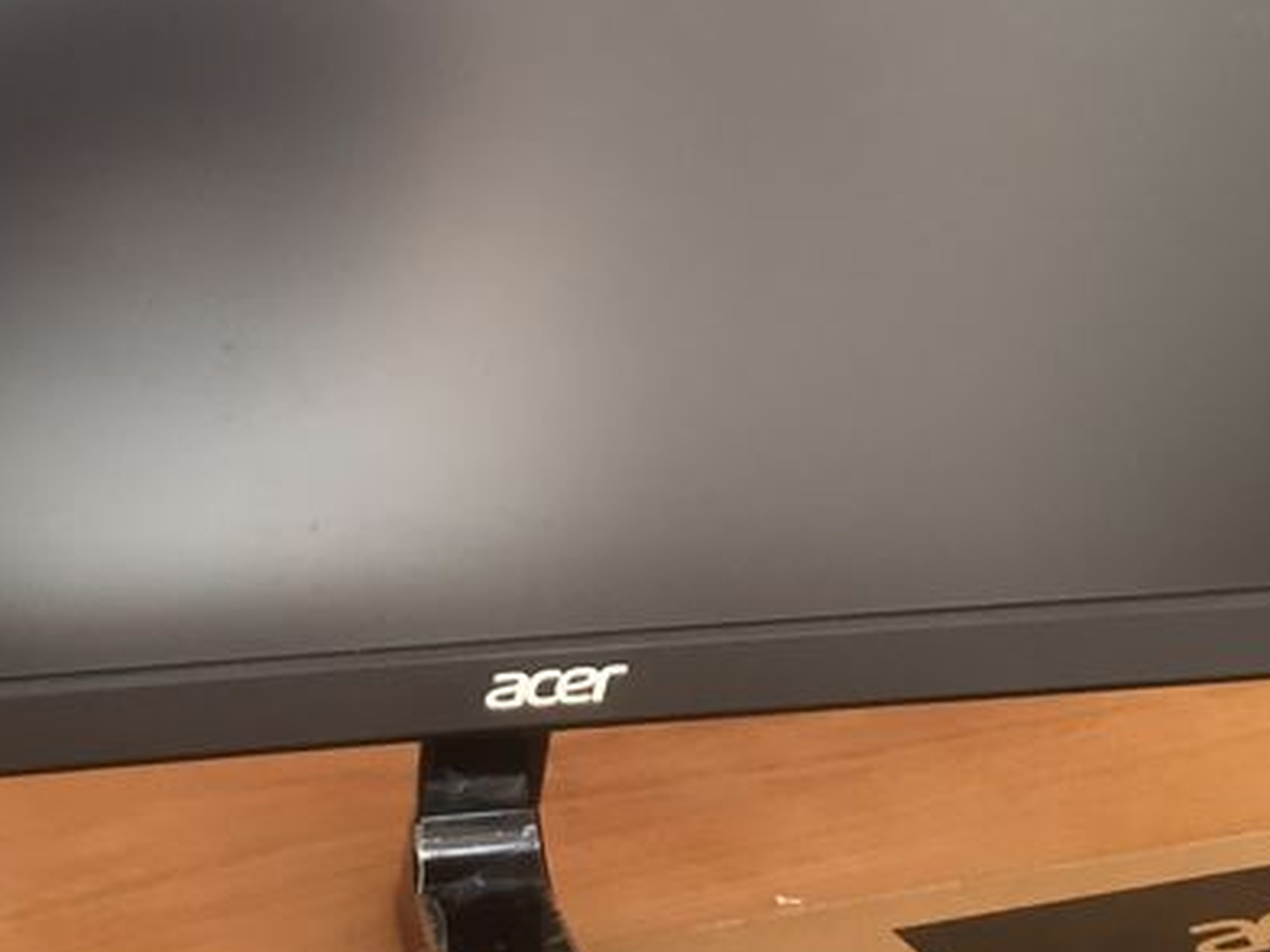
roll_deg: +1.3
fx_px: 2715
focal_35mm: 74
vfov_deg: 19.5
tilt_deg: -5.8
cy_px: 87
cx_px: 450
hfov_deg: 26.2
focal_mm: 4.15
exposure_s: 1/33
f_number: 2.2
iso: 100
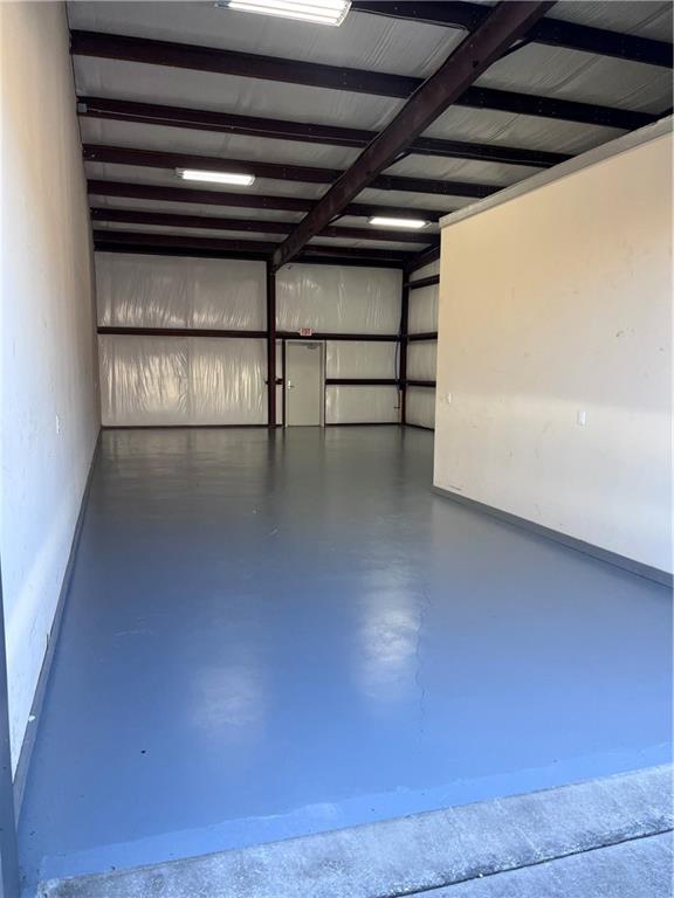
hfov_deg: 53.1
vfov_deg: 67.3
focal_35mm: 26
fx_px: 675
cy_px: 449
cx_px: 337
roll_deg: -0.9
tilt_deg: -7.9
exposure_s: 1/120
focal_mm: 5.1
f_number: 1.6
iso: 40
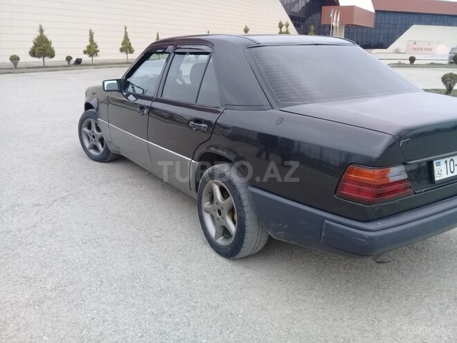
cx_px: 228
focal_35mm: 31
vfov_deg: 45.4
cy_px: 172
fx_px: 409
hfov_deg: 58.4
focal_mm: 3.3
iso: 50
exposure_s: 1/50
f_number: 2.2
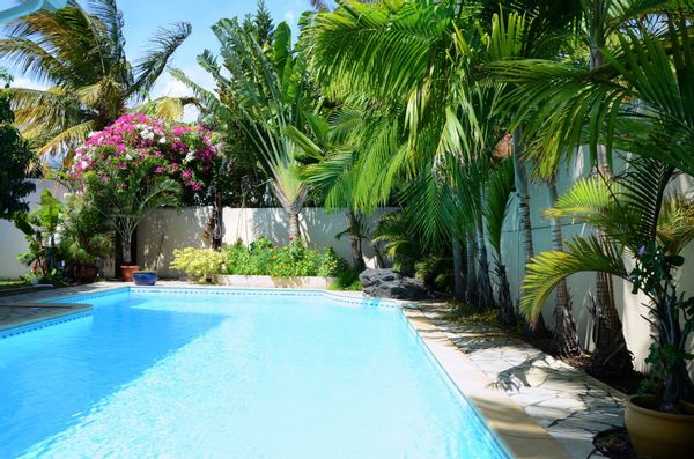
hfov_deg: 67.5
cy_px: 230
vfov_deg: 47.7
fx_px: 519
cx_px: 347
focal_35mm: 27
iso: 100
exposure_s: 1/200
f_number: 7.1
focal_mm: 18
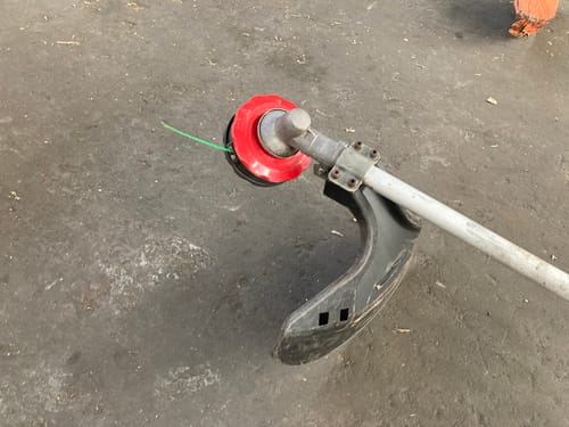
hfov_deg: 63.4
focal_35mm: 28
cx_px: 284
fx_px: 460
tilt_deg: -50.2
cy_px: 214
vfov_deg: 49.7
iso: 250
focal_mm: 3.99
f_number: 1.8
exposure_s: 1/60
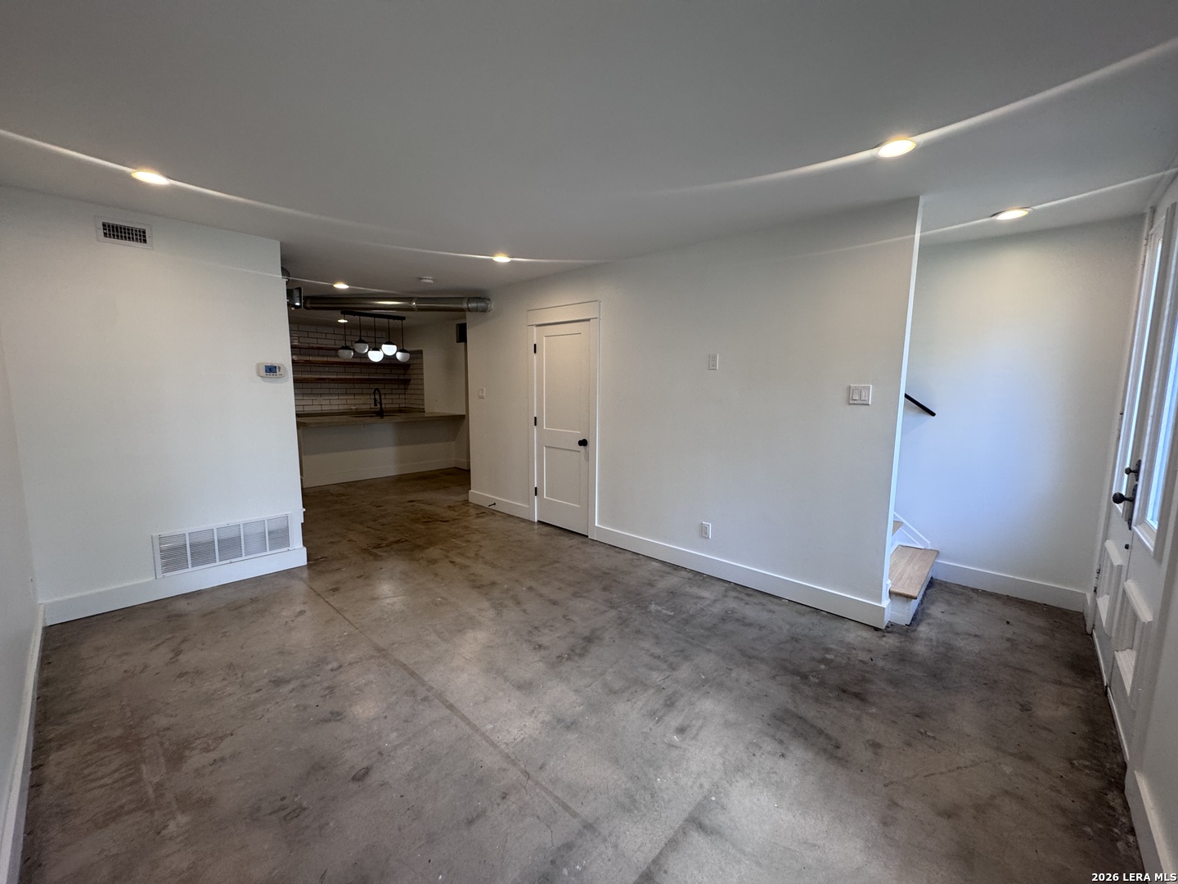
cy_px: 442
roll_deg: -0.5
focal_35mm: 14
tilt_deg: -7.7
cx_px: 589
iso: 200
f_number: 2.2
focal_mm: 2.22
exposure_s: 1/120
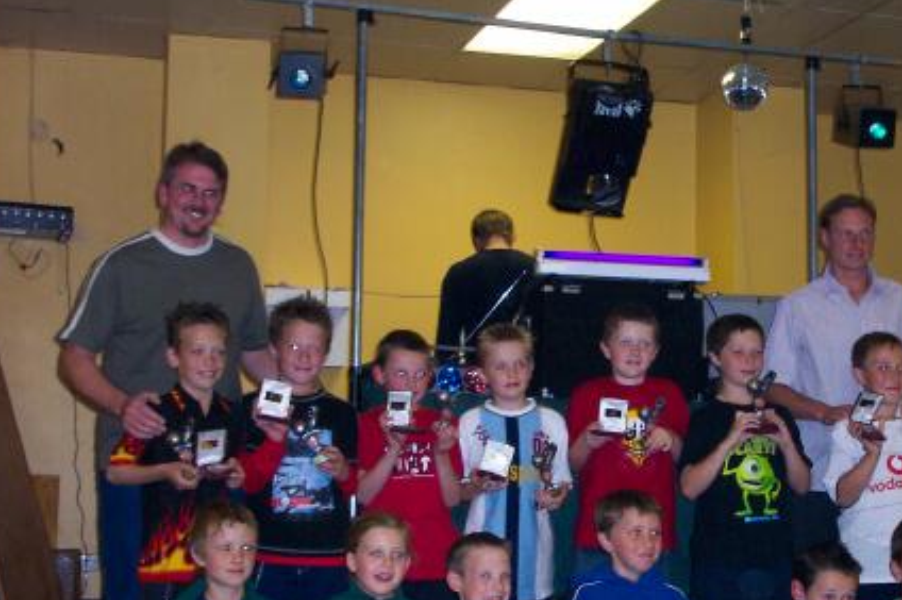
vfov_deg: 19.1
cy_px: 398
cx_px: 553
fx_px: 1778
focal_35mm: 71
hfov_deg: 28.4
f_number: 3.1
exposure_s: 1/30
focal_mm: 9.8
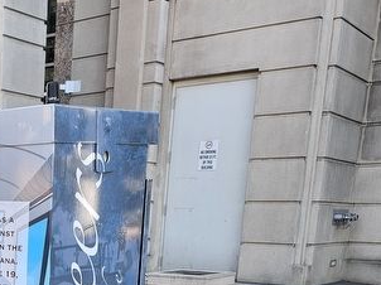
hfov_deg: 28.7
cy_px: 368
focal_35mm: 61
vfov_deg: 21.7
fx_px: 671
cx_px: -38
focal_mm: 6.3
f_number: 1.7
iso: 40
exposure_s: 1/180
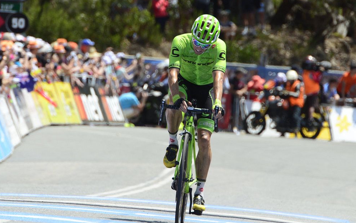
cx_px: 188
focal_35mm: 493
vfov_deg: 2.7
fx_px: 4783
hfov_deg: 4.3
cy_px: 94
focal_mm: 400
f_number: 10
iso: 800
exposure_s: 1/1000
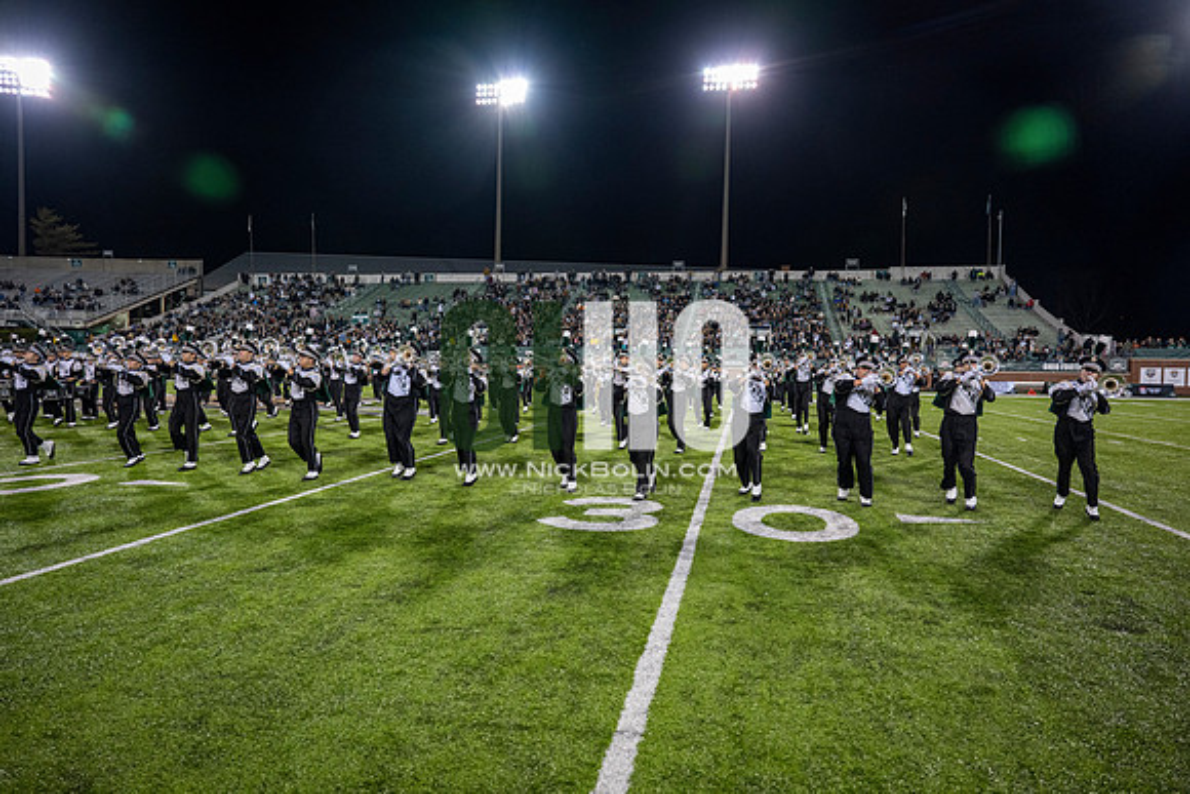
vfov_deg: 53.2
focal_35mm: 24
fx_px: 793
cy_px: 397
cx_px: 595
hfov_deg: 73.7
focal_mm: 24
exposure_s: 1/500
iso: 1250
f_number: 3.2
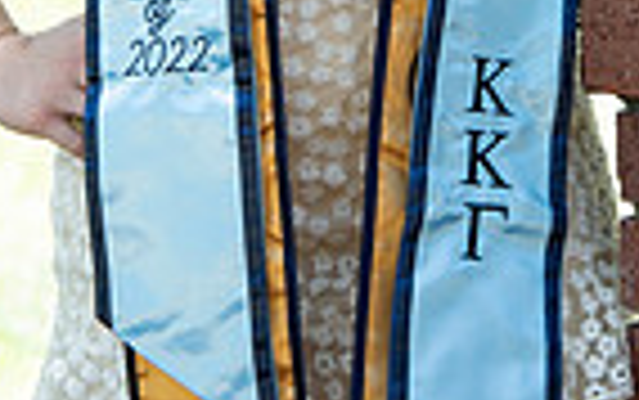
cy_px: -328
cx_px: 428
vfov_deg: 3.3
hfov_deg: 5.3
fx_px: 6849
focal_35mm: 393
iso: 640
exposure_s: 1/320
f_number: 5.6
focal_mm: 122
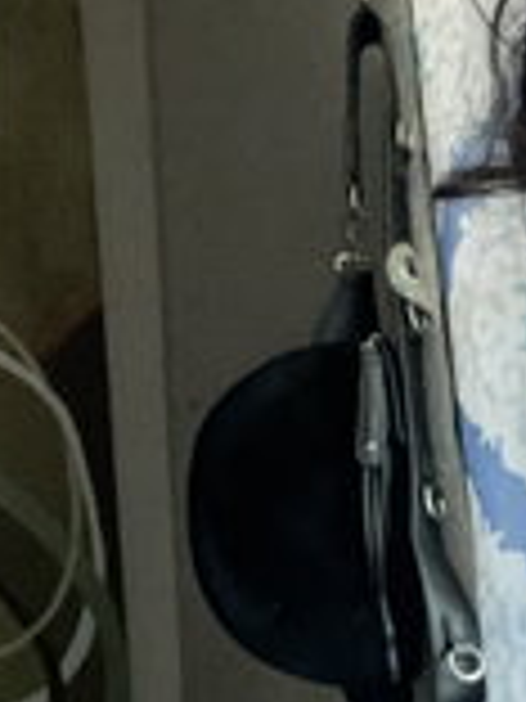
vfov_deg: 24.2
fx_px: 1560
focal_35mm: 77
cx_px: 481
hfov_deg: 18.8
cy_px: 711
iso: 500
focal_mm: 2.71
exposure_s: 1/30
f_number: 2.2
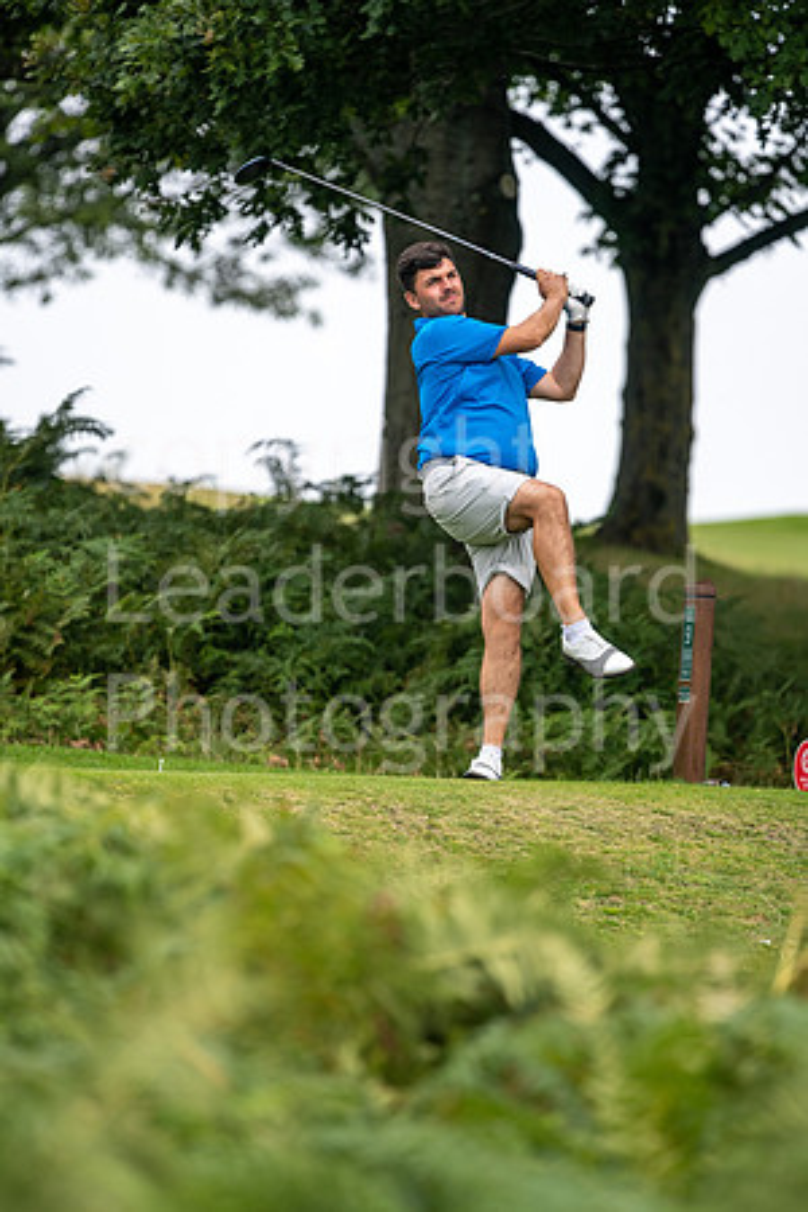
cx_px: 404
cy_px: 606
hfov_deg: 4.6
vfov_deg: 6.9
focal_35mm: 300
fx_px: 10099
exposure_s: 1/500
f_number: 5
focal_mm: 300
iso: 160
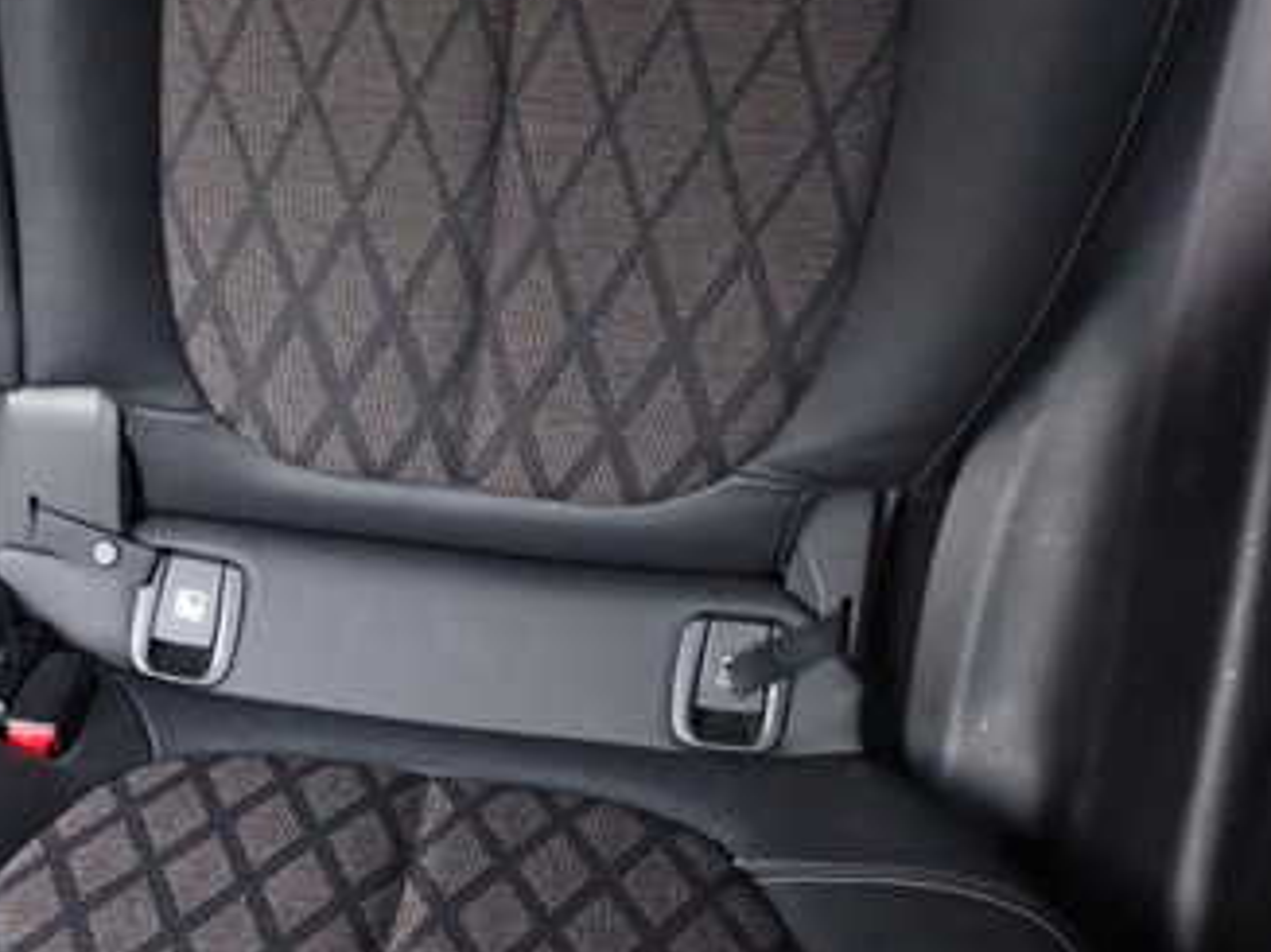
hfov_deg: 33.2
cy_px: 781
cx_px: 132
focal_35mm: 55
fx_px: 2019
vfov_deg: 26.0
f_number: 2.3
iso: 800
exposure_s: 1/15
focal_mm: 5.4
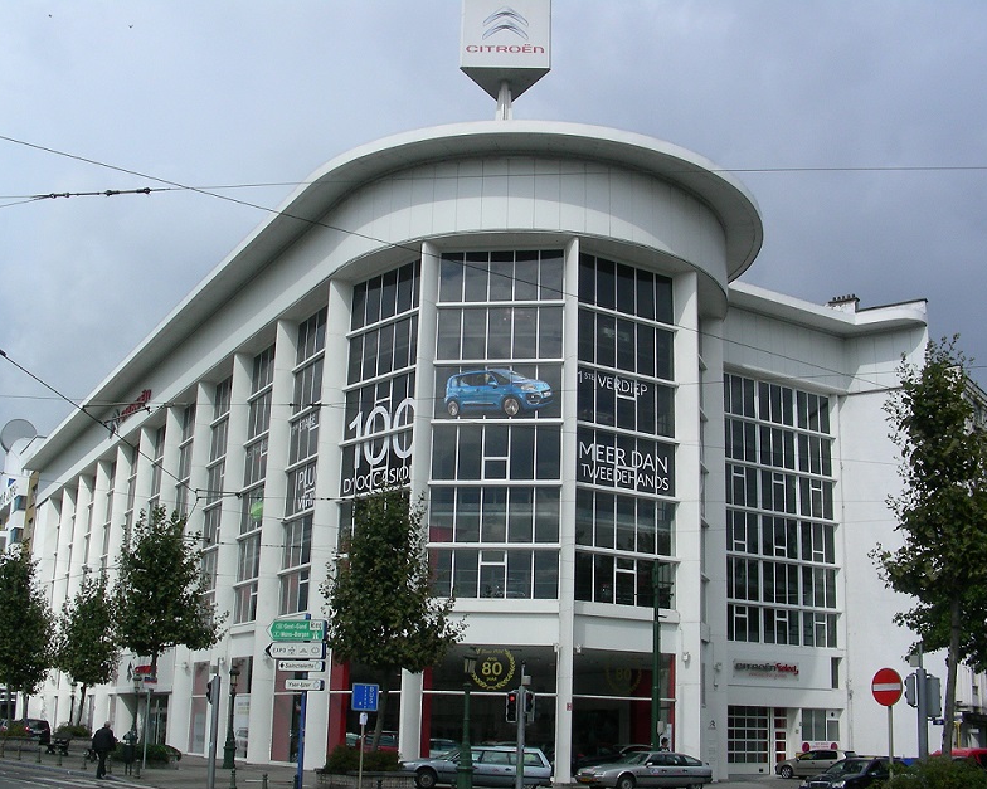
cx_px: 485
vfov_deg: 37.3
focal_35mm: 40
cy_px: 398
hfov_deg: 45.8
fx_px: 1168
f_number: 5.6
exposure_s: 1/657
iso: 50
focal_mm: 6.3
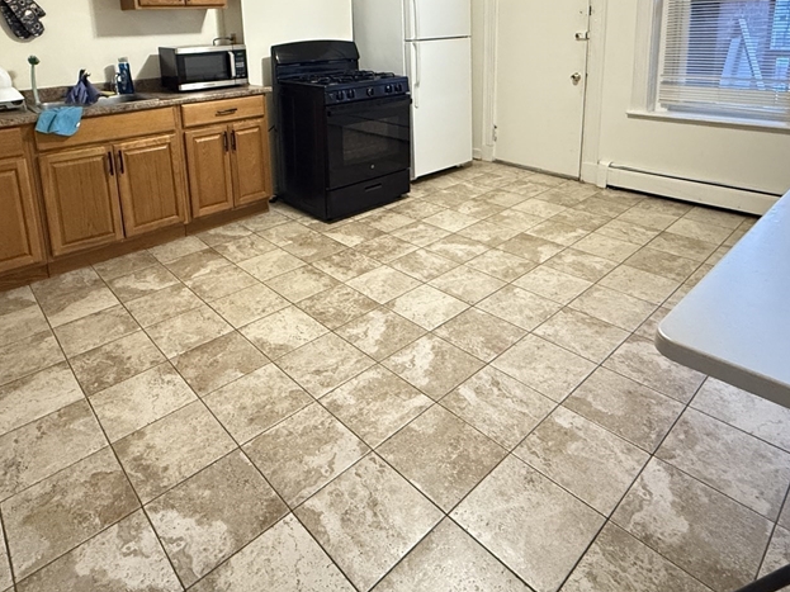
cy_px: 127
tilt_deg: -10.3
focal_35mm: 23
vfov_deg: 55.1
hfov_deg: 73.9
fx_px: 525
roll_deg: +1.9
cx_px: 374
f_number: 2.2
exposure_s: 1/60
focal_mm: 2.22
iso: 1000
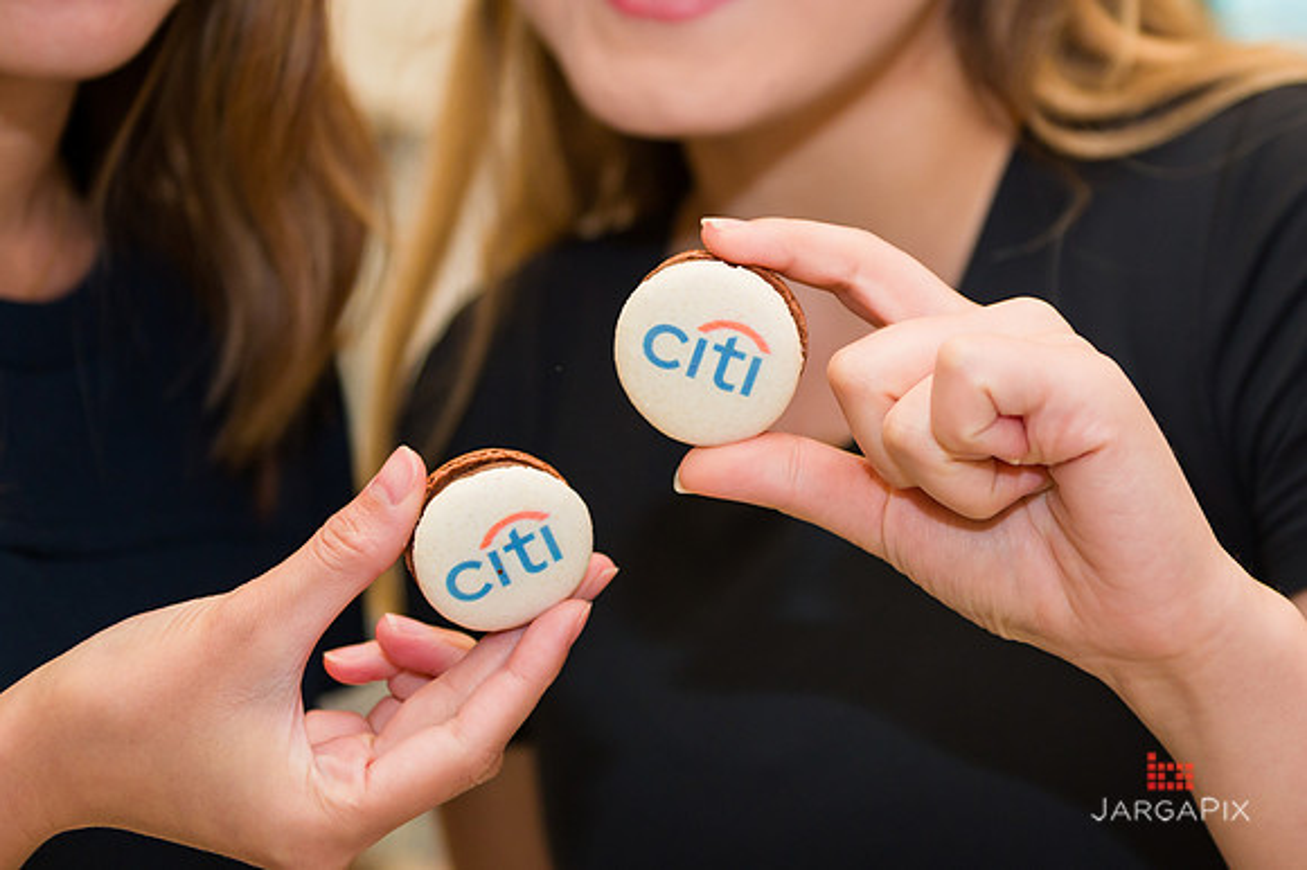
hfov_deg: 23.5
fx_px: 3138
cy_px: 342
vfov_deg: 15.8
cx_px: 807
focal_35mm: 86
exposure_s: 1/200
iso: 400
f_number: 3.2
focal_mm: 48
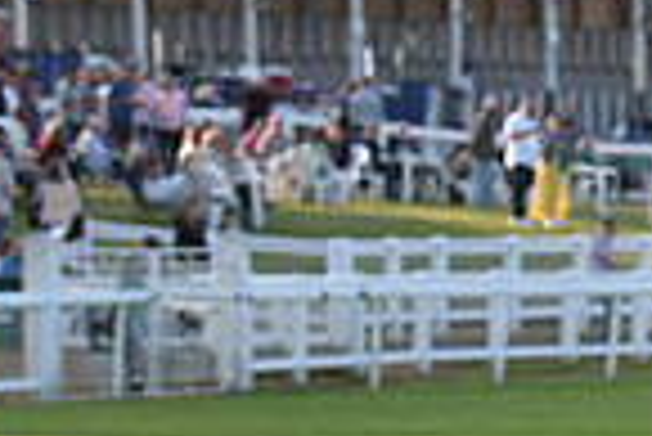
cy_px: 479
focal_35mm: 441
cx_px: 1237
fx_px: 7995
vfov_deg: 3.1
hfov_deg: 4.6
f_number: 5
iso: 1000
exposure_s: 1/1600
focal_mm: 110
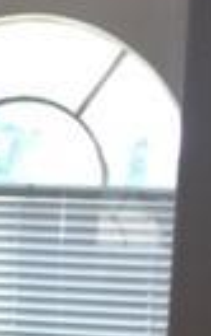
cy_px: 407
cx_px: -137
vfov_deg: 13.6
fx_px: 1365
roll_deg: -2.3
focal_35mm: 149
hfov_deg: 8.6
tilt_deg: -4.0
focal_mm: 4.15
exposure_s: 1/40
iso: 32
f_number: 2.2
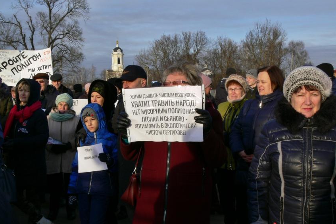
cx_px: 157
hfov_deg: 44.5
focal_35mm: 44
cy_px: 135
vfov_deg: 30.4
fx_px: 411
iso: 80
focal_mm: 7.4
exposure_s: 1/250
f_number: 5.6
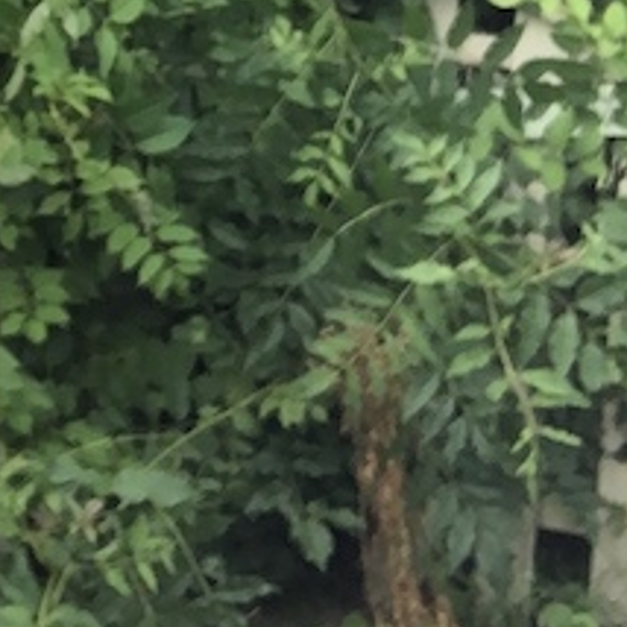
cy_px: -470
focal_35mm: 141
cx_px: -404
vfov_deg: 11.6
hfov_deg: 11.7
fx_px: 2889
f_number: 2.2
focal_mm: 2.87
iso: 20
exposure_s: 1/343
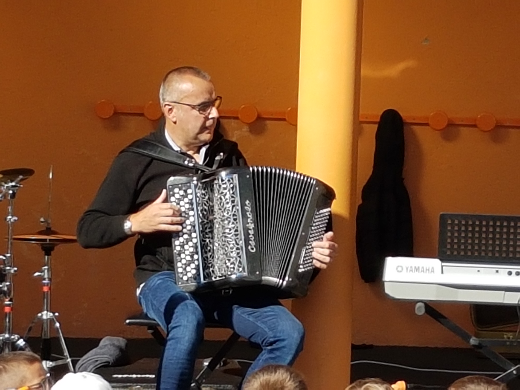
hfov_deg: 67.3
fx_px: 391
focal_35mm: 26
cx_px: 260
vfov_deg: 53.1
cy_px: 195
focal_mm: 4.2
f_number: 1.7
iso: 40
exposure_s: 1/1836
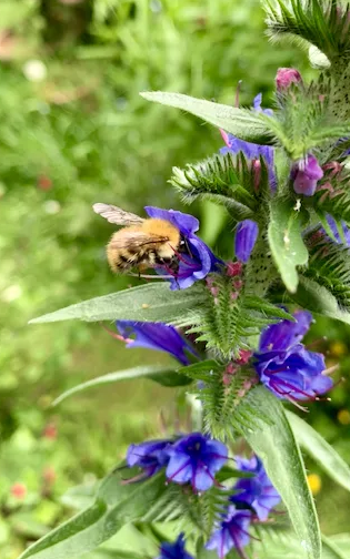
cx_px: 214
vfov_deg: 55.0
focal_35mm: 35
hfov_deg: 36.1
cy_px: 228
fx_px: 534
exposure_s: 1/132
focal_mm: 4.25
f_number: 1.8
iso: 25
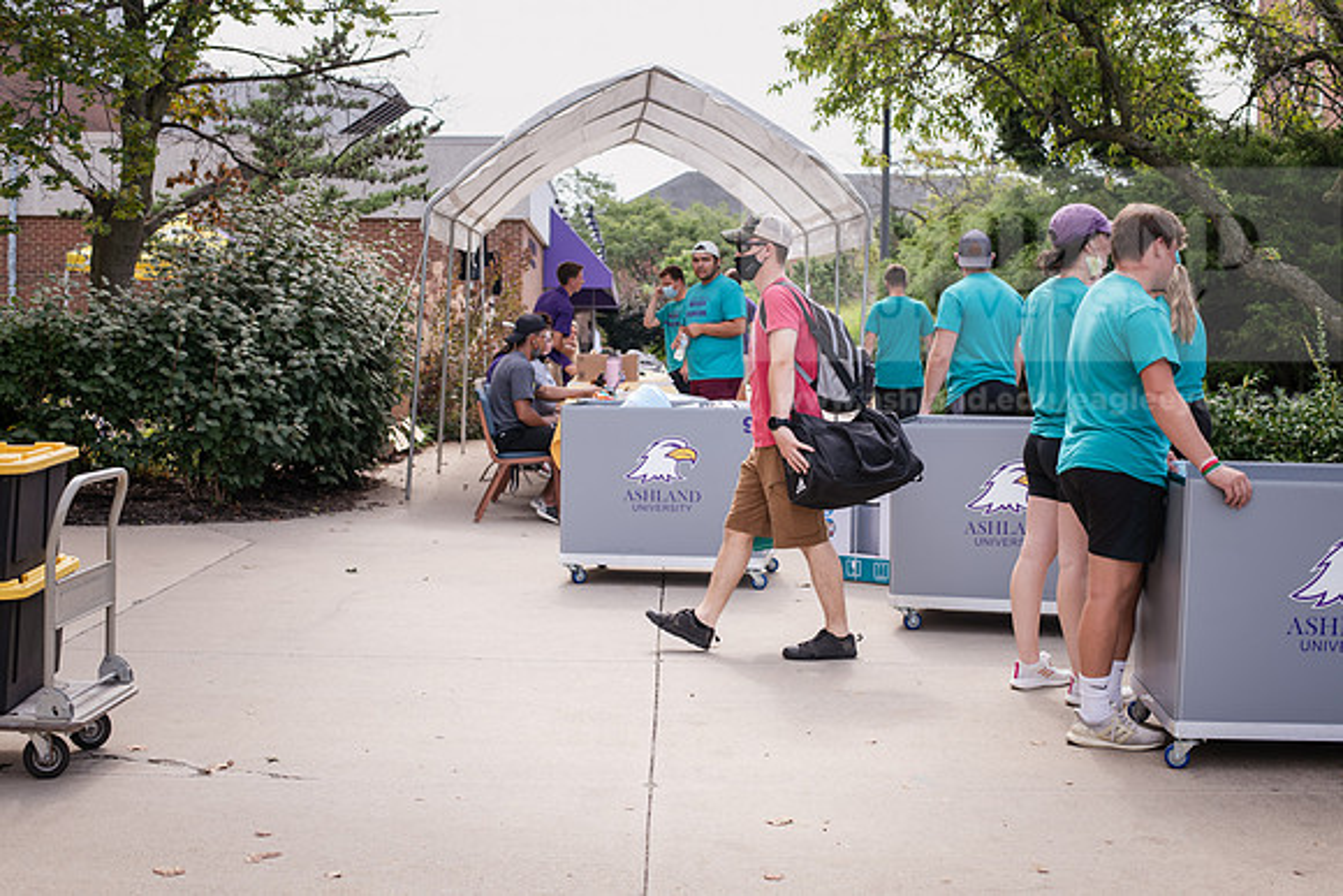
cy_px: 448
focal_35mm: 50
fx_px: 1866
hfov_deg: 39.6
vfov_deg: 27.0
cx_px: 672
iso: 200
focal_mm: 50
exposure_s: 1/400
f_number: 4.5
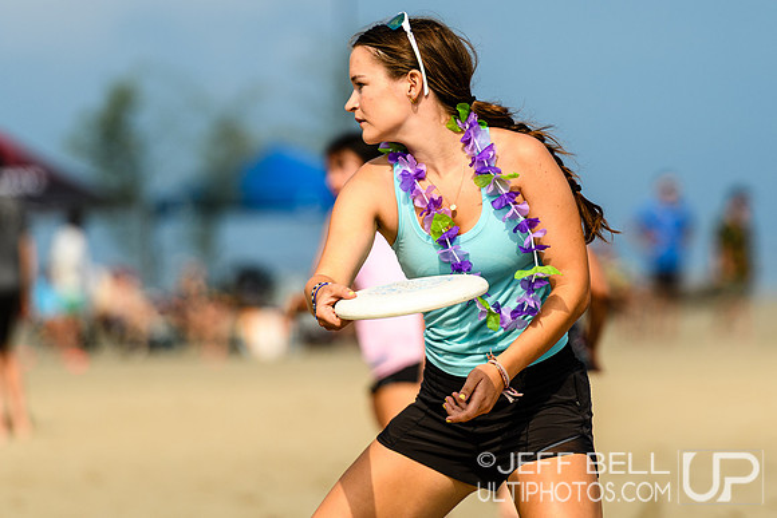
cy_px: 193
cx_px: 488
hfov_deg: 5.5
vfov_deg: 3.6
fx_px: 8136
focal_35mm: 377
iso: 100
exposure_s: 1/2000
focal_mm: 200
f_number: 3.2
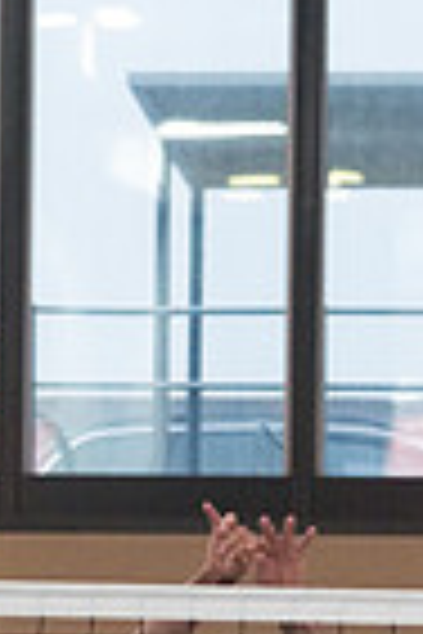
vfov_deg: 5.6
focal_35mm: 363
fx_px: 6397
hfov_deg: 3.8
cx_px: 388
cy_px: 915
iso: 6400
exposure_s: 1/400
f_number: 2.8
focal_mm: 50
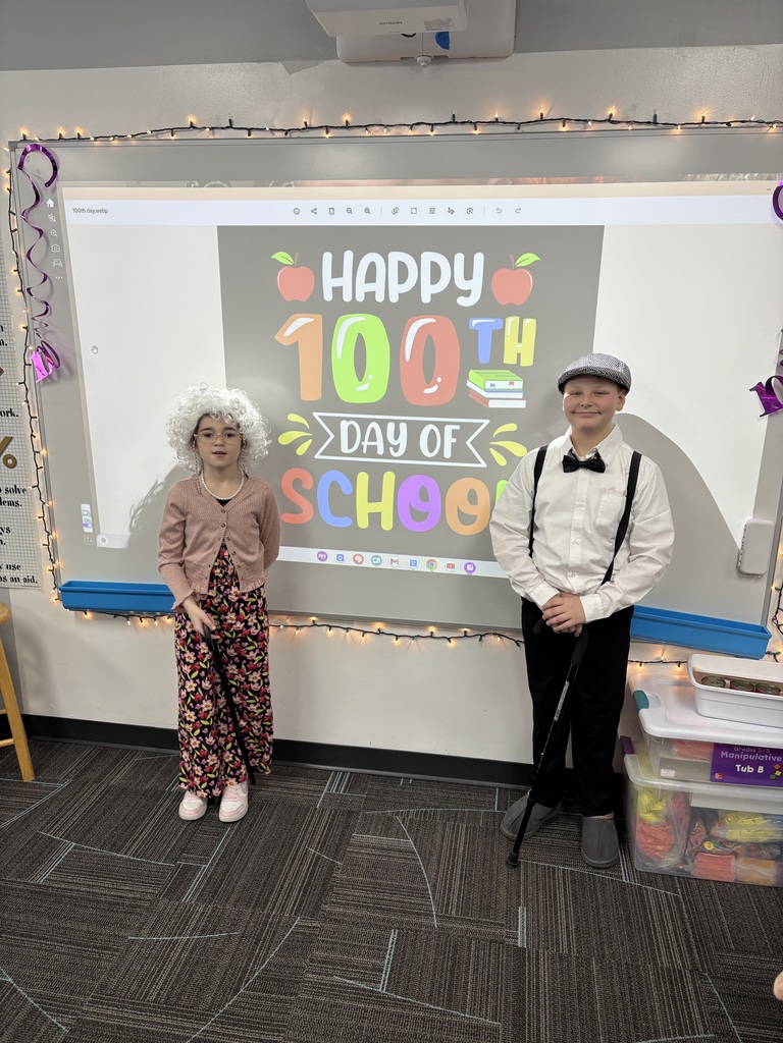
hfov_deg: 53.1
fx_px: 784
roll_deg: -0.7
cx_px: 392
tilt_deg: -14.5
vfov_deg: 67.3
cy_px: 522
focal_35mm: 26
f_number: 1.6
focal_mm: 5.96
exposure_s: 1/120
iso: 64
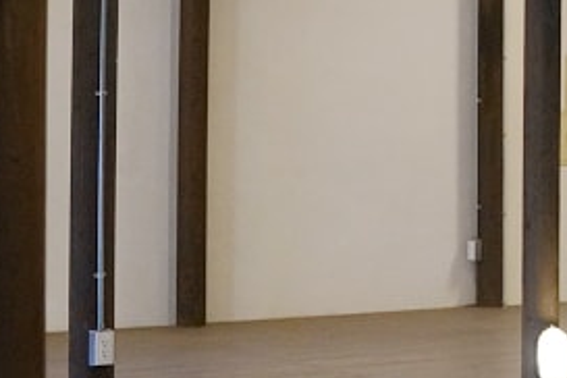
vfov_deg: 11.1
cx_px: 916
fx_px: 1937
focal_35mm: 123
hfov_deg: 15.1
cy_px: 46
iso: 4000
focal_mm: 28
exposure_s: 1/160
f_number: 2.8
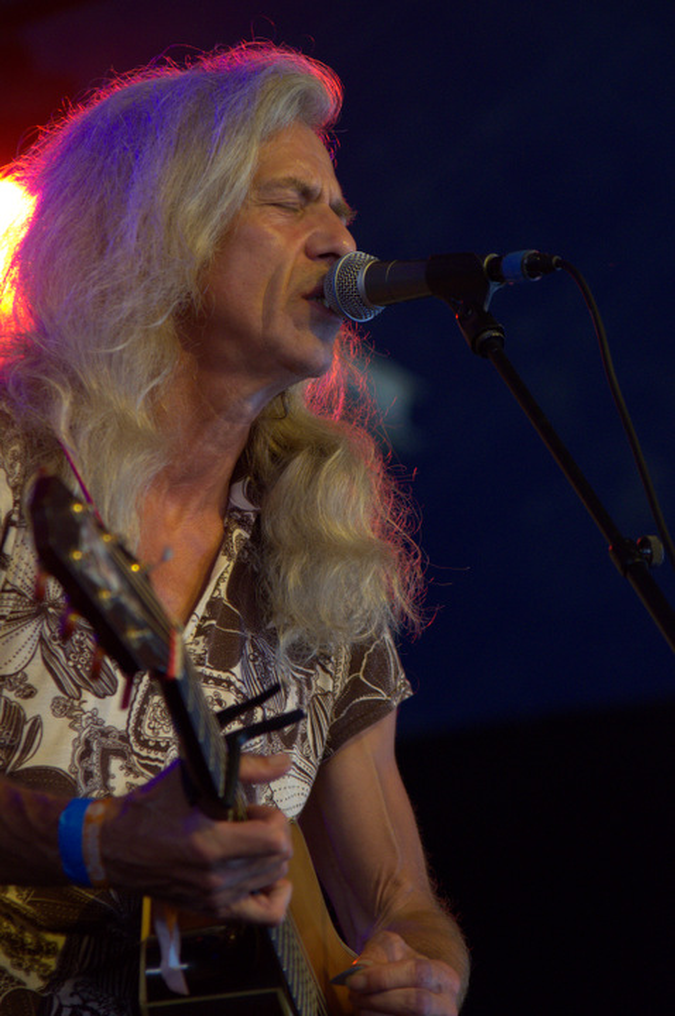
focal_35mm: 202
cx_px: 338
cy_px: 508
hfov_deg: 6.8
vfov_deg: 10.2
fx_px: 5711
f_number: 4.2
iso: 2500
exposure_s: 1/200
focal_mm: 135
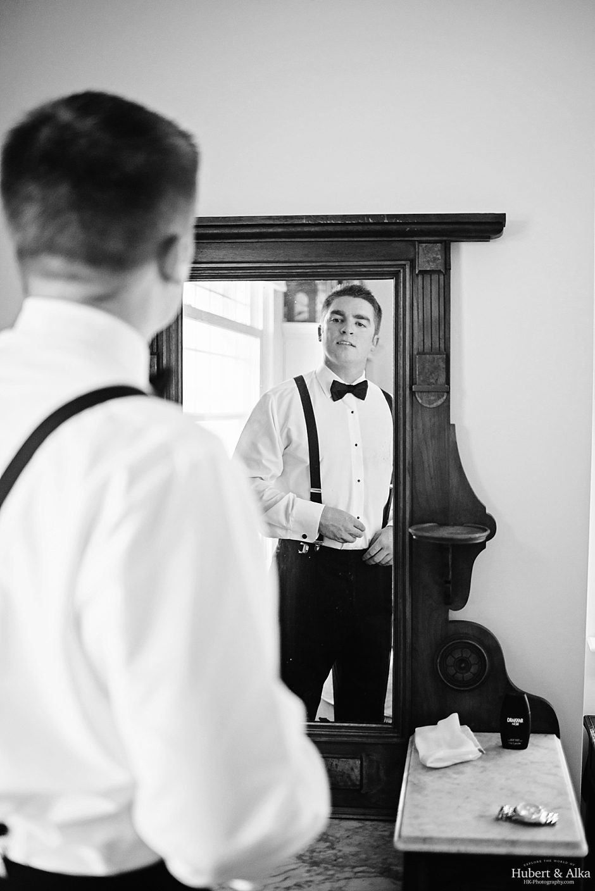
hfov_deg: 37.9
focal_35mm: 35
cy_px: 446
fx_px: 867
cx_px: 298
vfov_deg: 54.4
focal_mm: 35
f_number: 1.8
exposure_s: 1/800
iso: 400
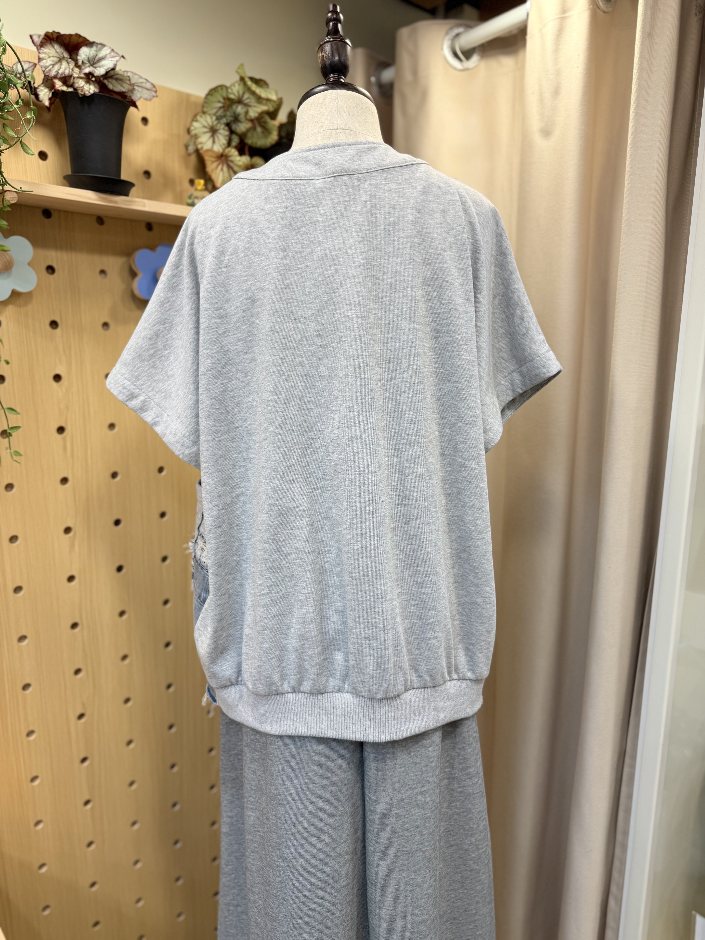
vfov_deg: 71.6
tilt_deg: -9.5
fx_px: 652
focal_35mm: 24
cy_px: 470
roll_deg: -0.4
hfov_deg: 56.8
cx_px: 352
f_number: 1.78
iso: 50
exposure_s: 1/147
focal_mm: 6.76
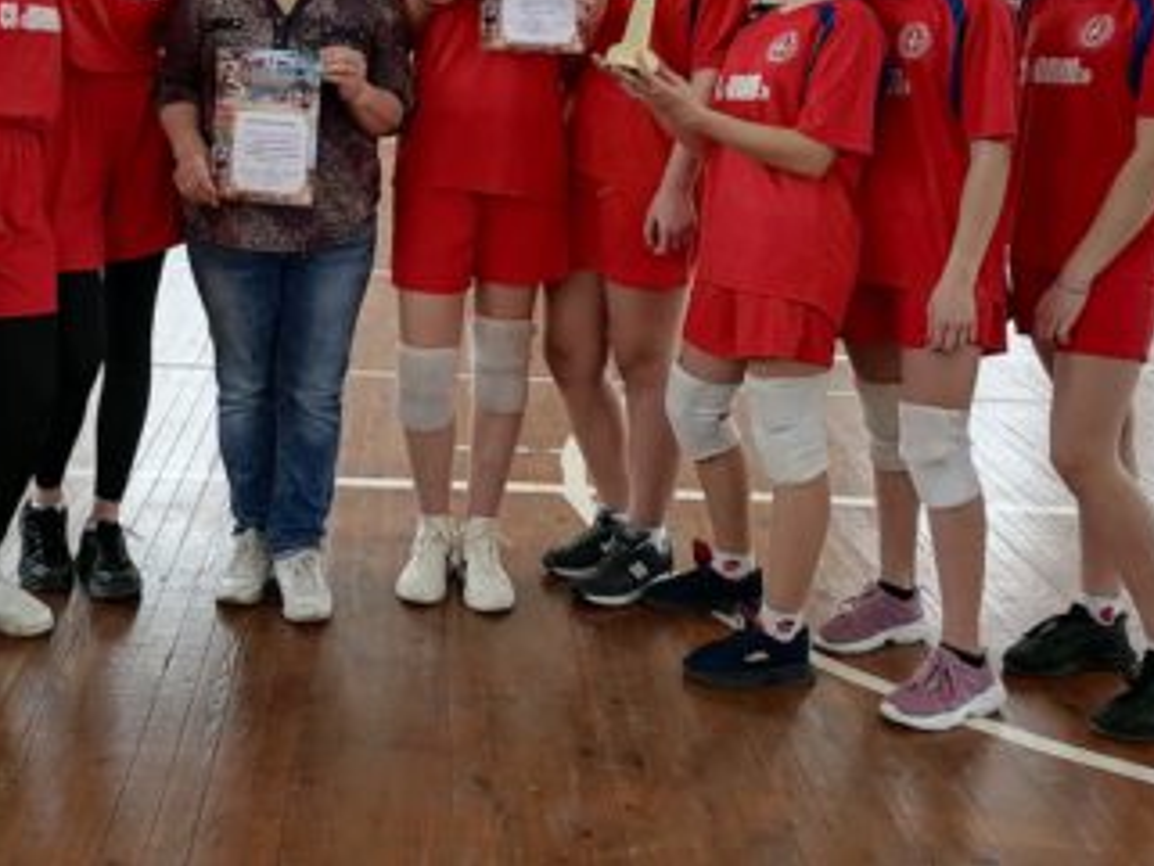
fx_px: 1401
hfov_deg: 43.8
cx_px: 345
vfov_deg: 33.6
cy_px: 198
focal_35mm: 42
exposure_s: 1/90
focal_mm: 5.3
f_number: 1.8
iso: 80
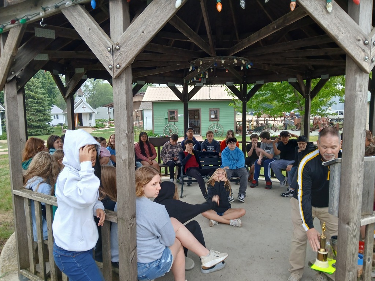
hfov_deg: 67.3
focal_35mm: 26
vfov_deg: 53.1
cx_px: 188
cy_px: 140
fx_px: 282
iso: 40
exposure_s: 1/60
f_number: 1.8
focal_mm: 3.98
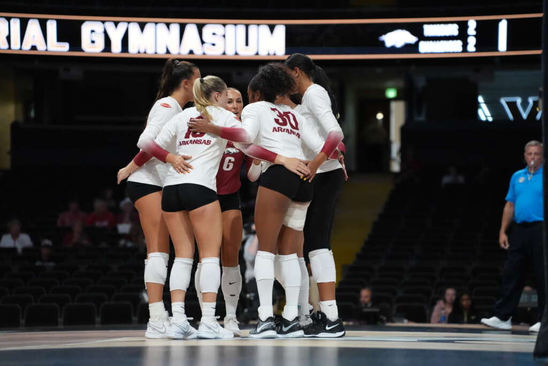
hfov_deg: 13.7
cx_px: 274
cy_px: 183
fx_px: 2283
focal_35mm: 150
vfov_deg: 9.2
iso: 8000
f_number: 3.2
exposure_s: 1/2000
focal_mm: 150
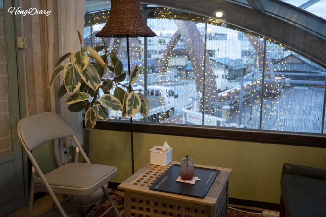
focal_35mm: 35
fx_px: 317
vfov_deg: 37.9
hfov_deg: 54.4
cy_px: 108
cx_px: 163
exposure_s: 1/160
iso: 5000
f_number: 5
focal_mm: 35
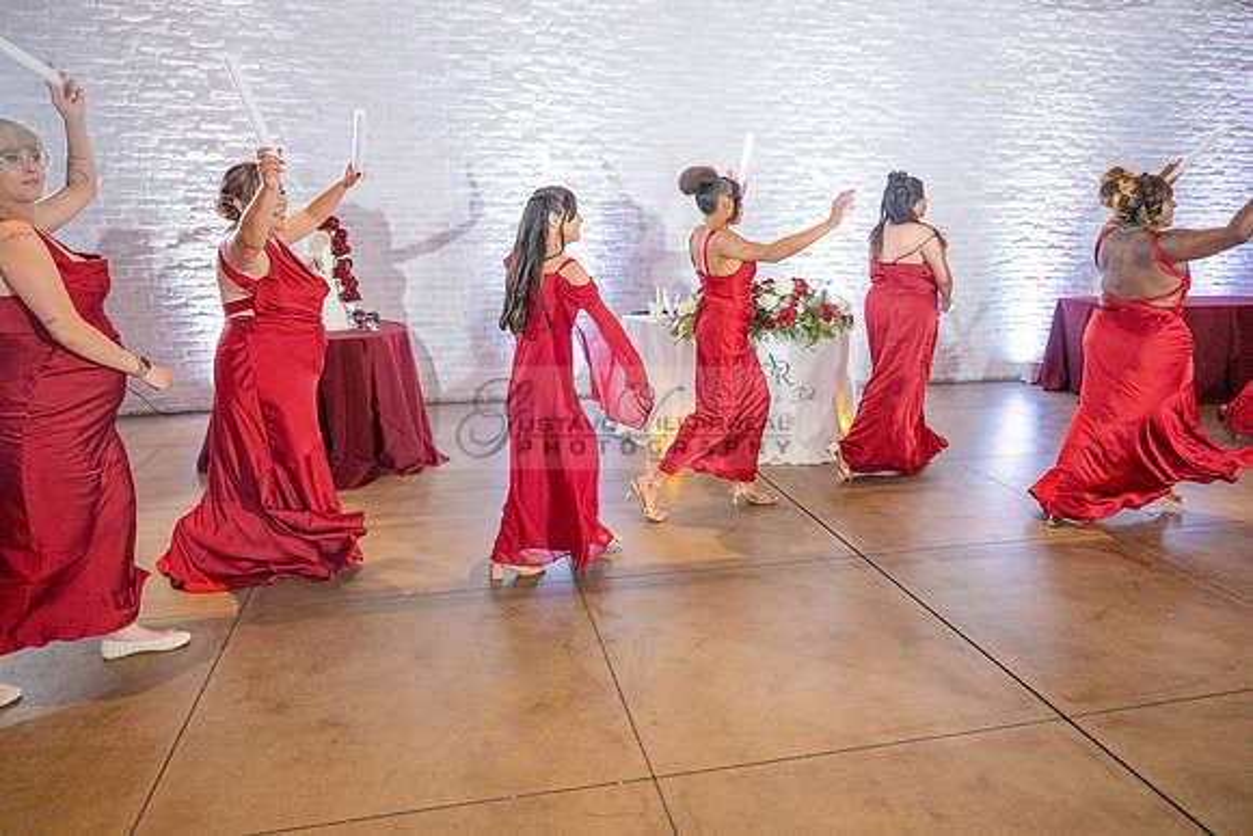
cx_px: 626
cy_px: 418
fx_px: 835
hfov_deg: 73.7
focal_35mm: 24
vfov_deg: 53.2
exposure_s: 1/200
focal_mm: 24
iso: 2000
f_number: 2.8
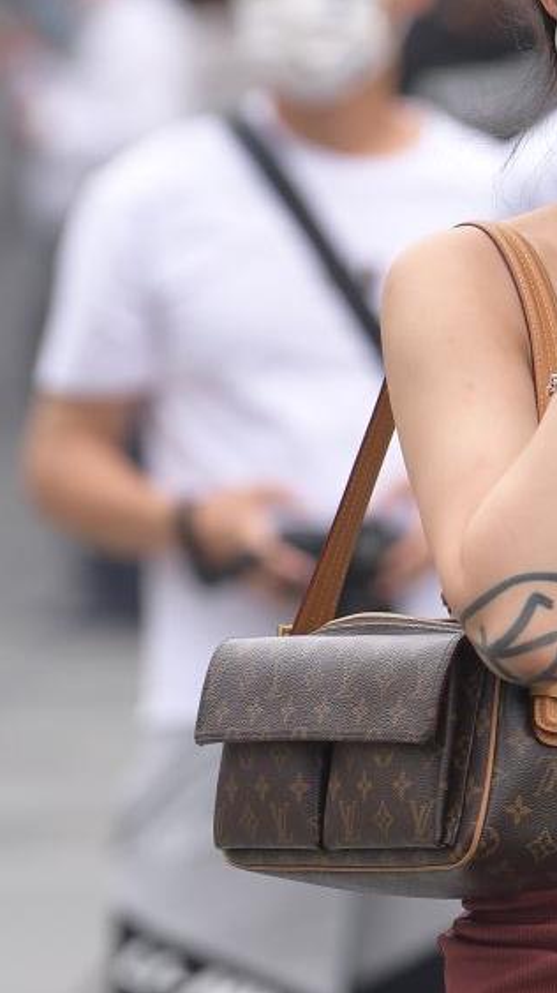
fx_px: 19804
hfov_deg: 1.6
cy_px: 962
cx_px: 847
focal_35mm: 753
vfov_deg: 2.9
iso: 500
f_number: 3.5
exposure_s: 1/640
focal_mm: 175
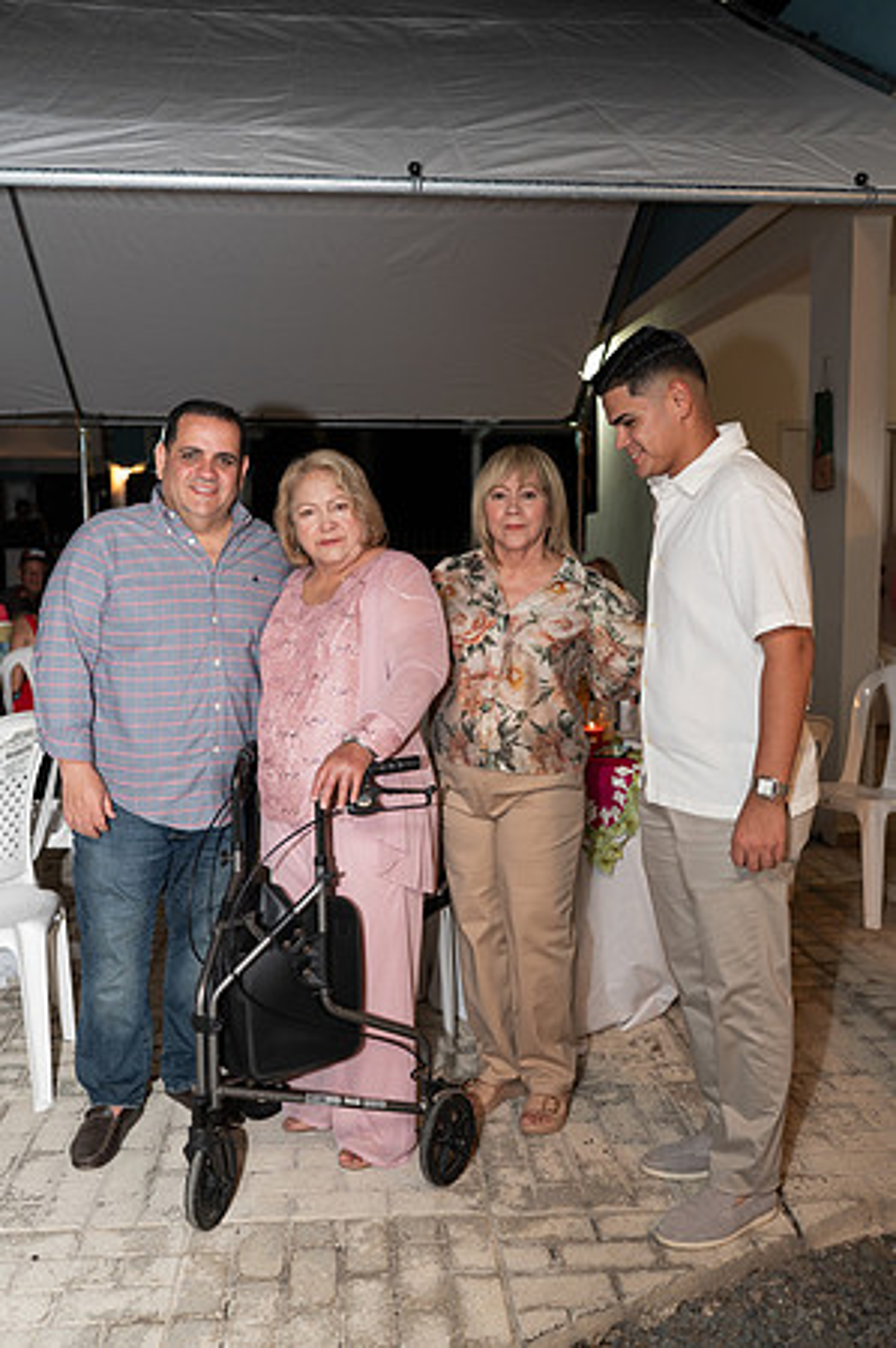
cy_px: 674
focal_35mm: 35
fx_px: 1310
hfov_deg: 37.8
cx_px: 448
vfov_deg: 54.5
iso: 1250
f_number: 3.2
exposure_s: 1/125
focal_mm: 35
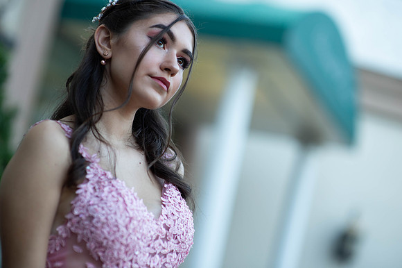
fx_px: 949
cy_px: 134
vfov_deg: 16.1
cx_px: 201
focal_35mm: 85
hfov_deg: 23.9
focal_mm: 85
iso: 250
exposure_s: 1/640
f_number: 2
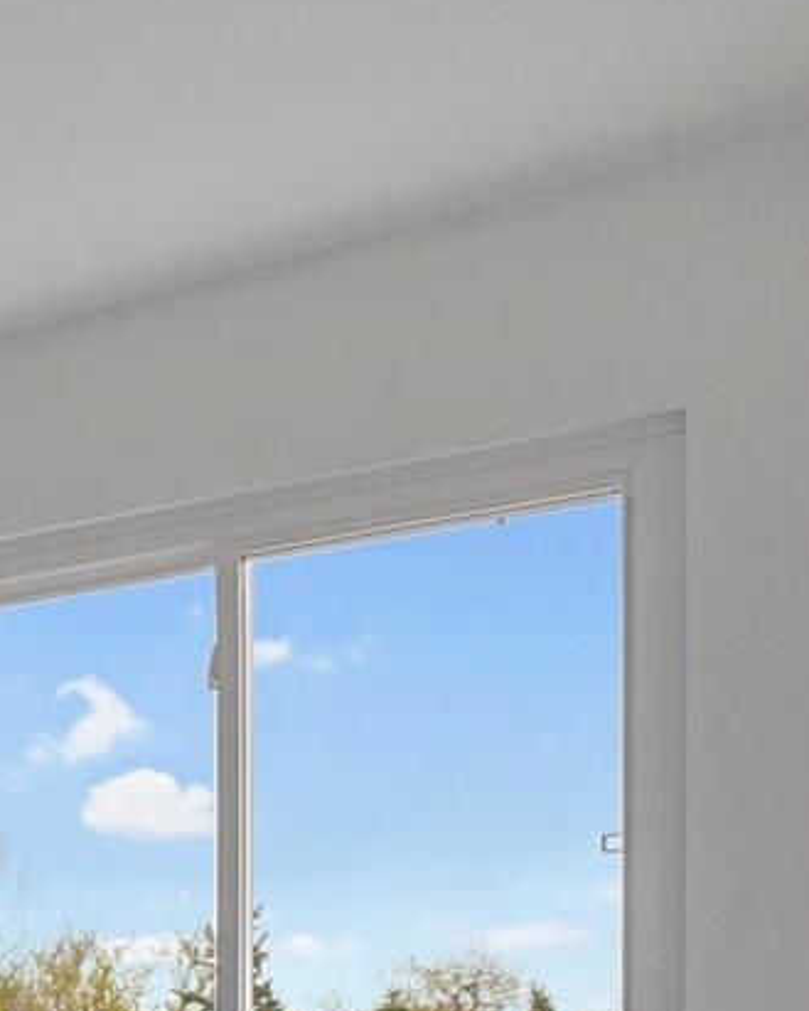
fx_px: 1855
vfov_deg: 28.1
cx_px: -1105
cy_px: 1080
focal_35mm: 62
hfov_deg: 15.1
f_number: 8
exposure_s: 1.3
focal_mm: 17
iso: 250
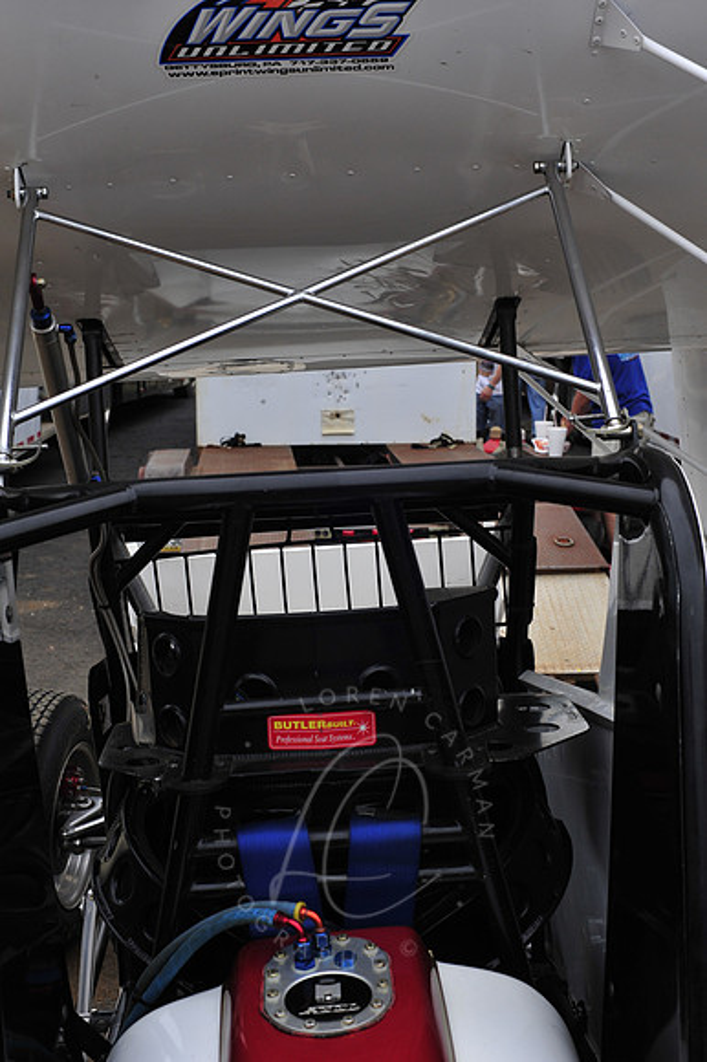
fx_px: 1475
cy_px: 531
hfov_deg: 27.0
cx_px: 354
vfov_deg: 39.6
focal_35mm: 50
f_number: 10
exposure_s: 1/400
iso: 640
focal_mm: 50
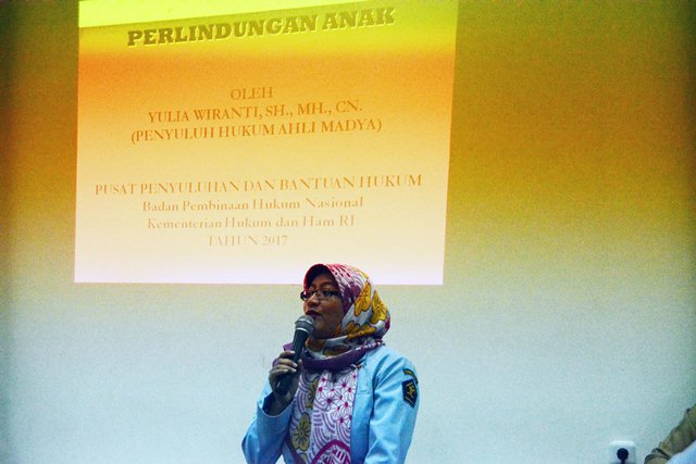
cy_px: 232
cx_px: 348
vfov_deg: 25.8
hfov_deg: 37.8
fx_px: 1015
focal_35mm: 52
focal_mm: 35
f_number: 6.3
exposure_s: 1/1250
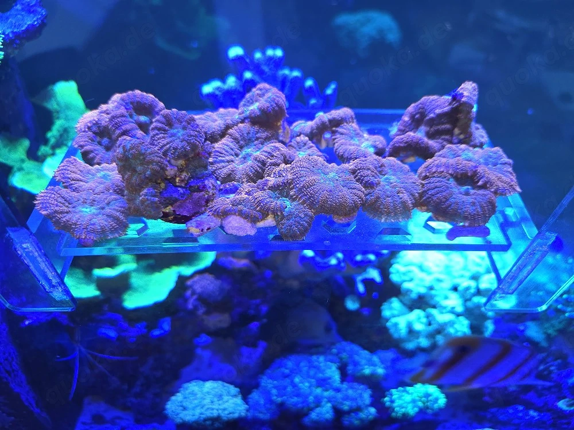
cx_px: 287
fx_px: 381
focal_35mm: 23
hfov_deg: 73.9
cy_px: 215
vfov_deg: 58.9
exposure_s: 1/25.1
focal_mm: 6.25
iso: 320
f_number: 1.7
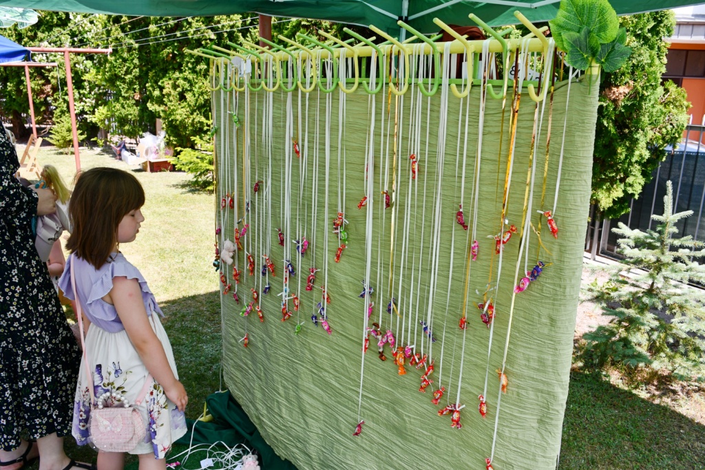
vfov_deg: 47.9
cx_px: 352
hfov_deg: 67.4
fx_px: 529
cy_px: 235
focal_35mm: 27
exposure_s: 1/250
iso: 160
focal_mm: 18
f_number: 8
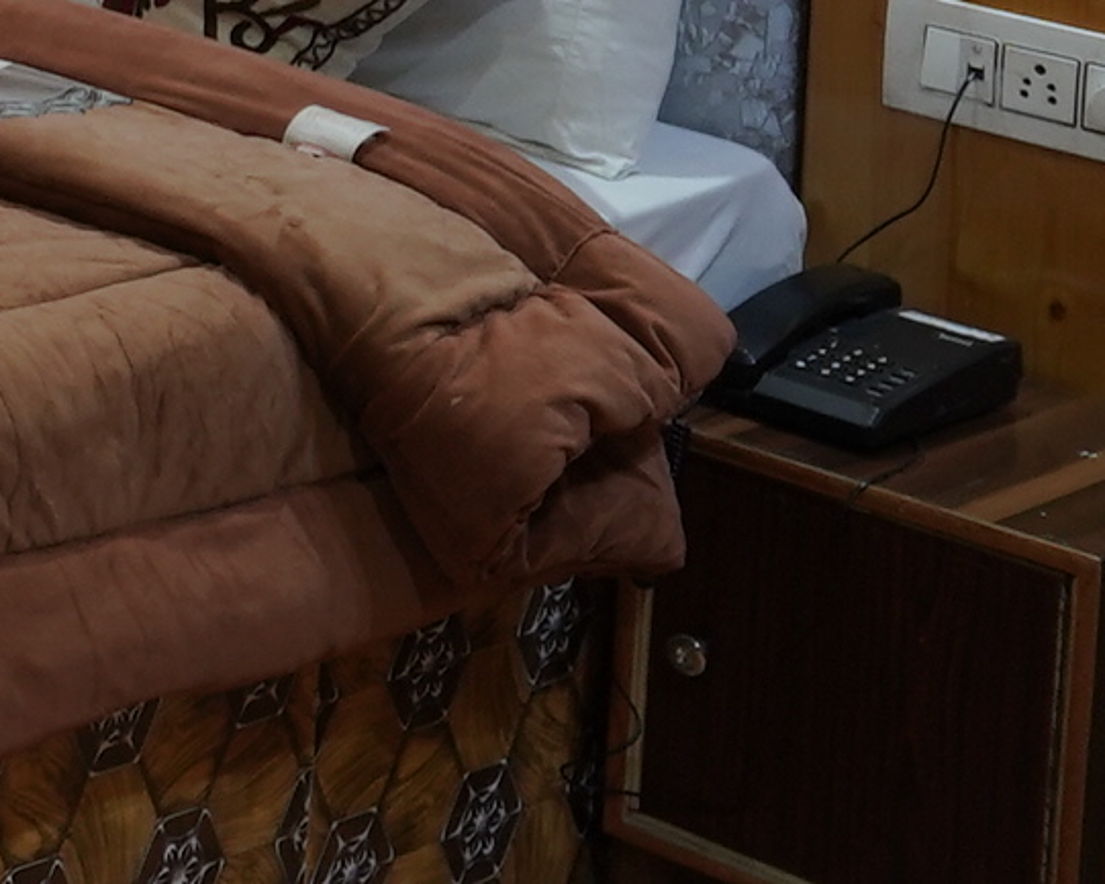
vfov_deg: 11.9
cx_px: -1705
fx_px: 3794
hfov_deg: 12.3
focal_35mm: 116
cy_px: -847
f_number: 2.8
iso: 640
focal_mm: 17
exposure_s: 1/60
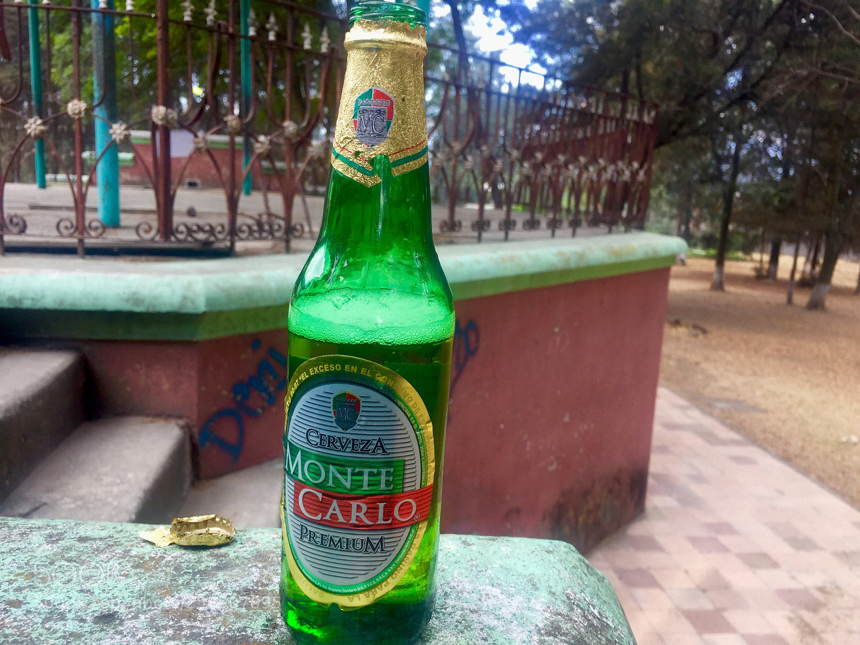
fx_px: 720
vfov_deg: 48.2
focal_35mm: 29
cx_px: 430
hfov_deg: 61.7
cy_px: 322
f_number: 2.2
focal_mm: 4.15
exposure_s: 1/148
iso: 32
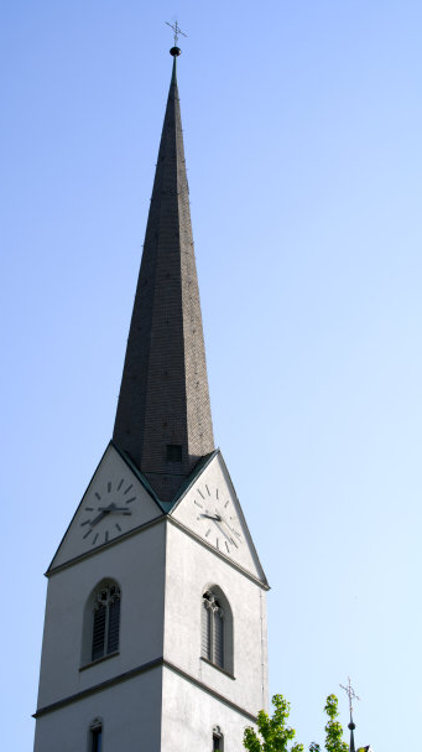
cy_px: 378
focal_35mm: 74
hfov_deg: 16.3
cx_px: 176
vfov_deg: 28.6
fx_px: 1474
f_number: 10
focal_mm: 70
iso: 100
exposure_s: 1/200
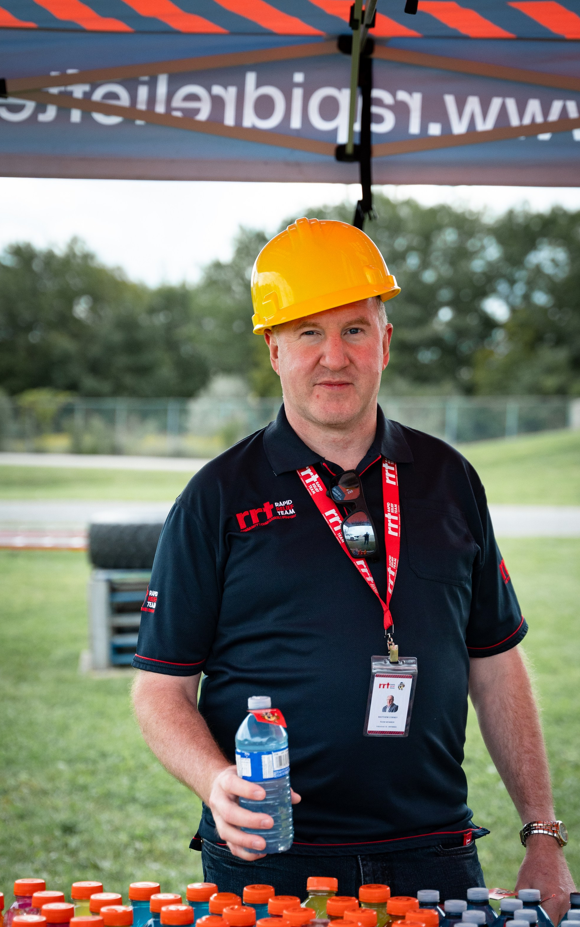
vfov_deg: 27.8
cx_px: 328
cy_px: 443
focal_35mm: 74
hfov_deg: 17.6
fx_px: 1871
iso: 640
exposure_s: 1/2000
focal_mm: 55.5
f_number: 2.8
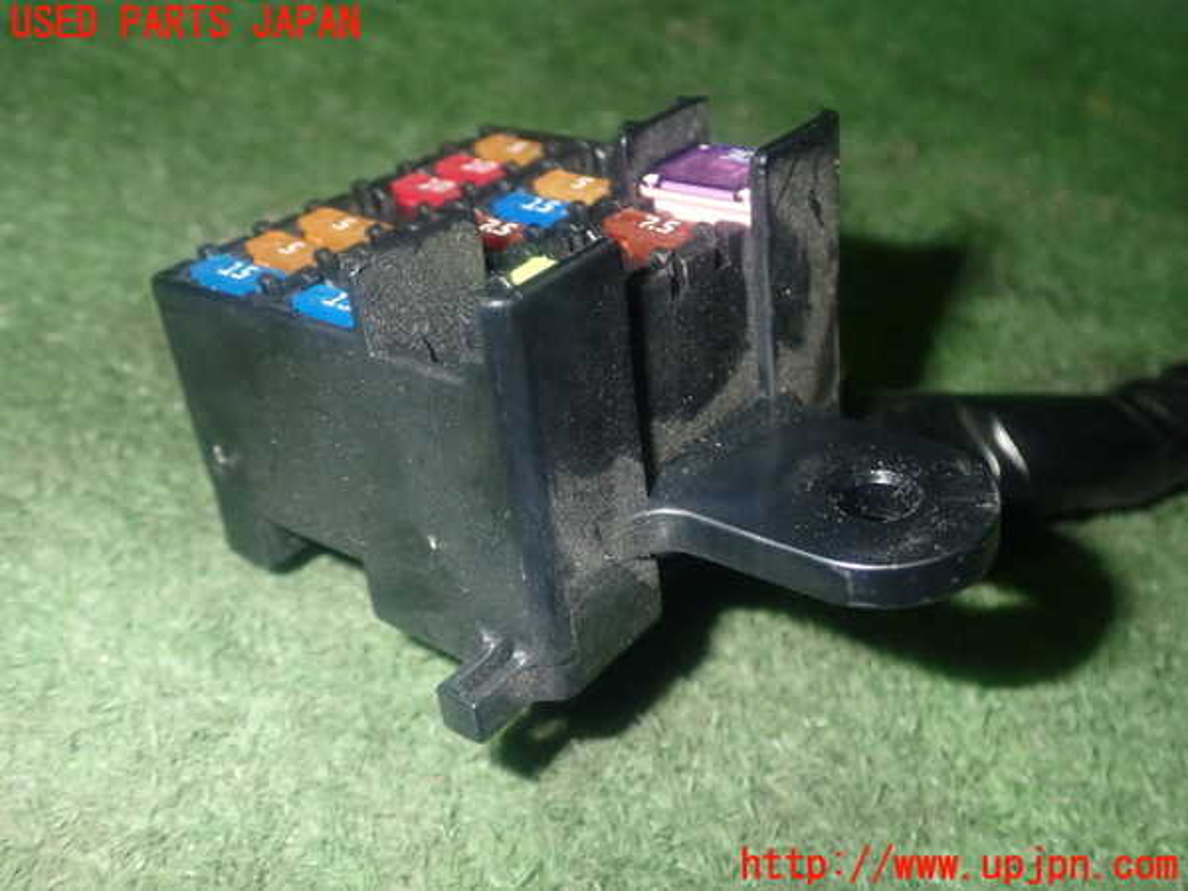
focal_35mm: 38
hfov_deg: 49.0
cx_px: 594
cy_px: 446
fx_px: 1304
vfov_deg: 37.7
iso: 640
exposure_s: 1/40
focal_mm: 6.83
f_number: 8
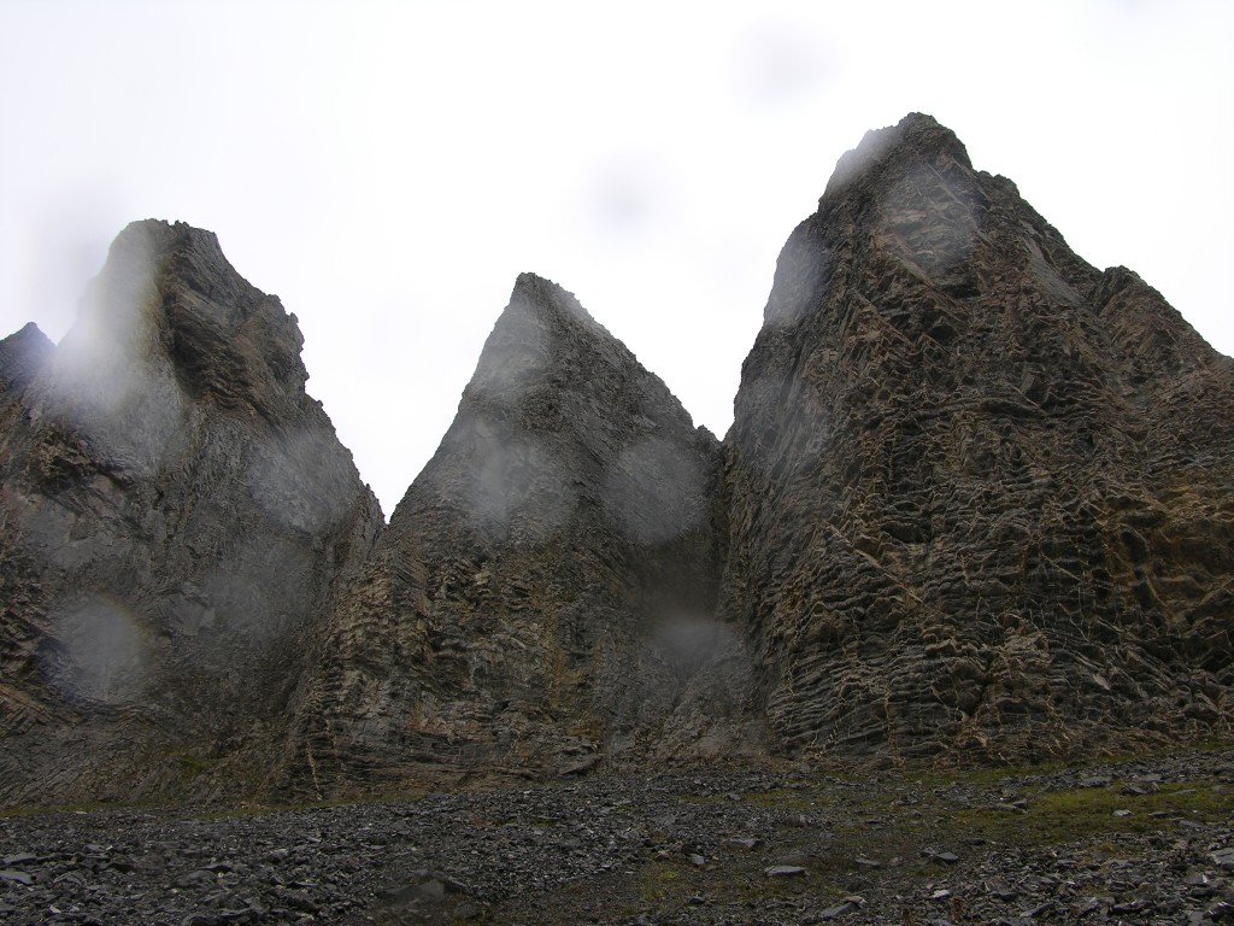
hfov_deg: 52.6
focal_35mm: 35
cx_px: 617
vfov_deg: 40.7
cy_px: 463
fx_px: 1248
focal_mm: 8.9
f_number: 5
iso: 50
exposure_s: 1/108
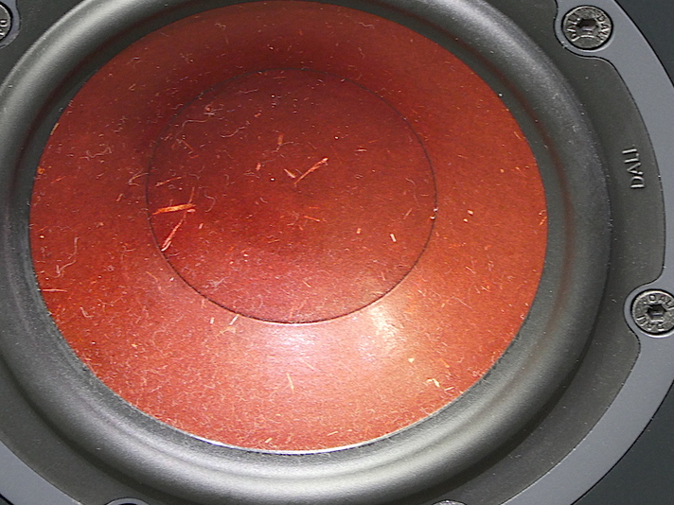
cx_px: 282
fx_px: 8450
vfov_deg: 3.4
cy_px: 198
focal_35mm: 434
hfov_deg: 4.6
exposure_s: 1.6
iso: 200
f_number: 5.9
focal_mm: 57.7
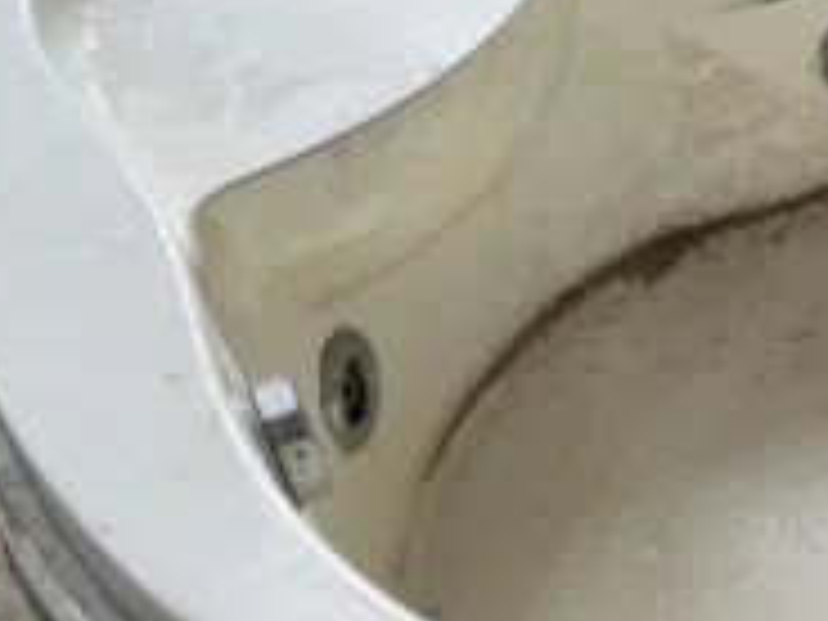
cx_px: 1233
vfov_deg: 18.3
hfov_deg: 20.8
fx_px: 1914
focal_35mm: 80
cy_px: 482
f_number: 1.88
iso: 50
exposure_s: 1/105
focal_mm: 5.59
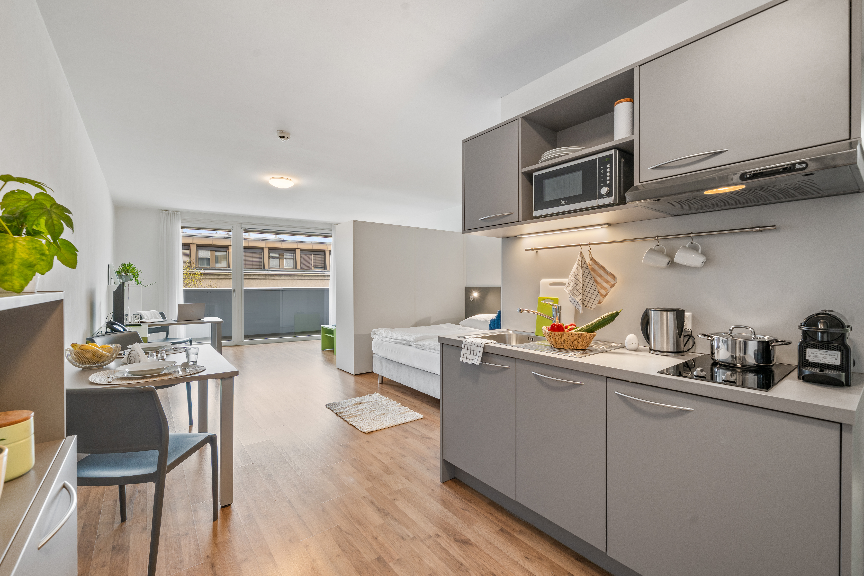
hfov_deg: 100.4
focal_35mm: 15
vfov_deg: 77.3
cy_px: 288
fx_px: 360
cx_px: 432
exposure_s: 1/4
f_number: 8
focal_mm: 15
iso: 200
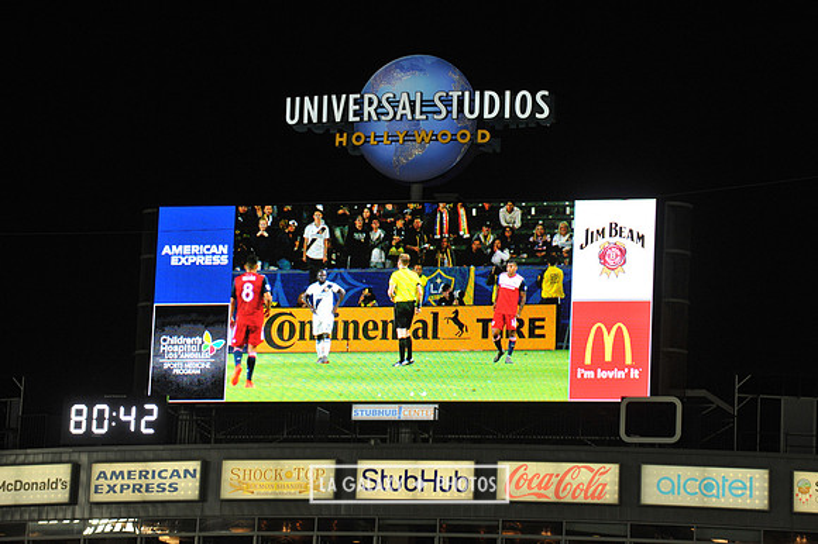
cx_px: 409
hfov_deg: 10.8
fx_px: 4315
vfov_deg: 7.2
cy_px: 272
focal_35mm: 190
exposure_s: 1/250
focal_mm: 190
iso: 1600
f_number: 8
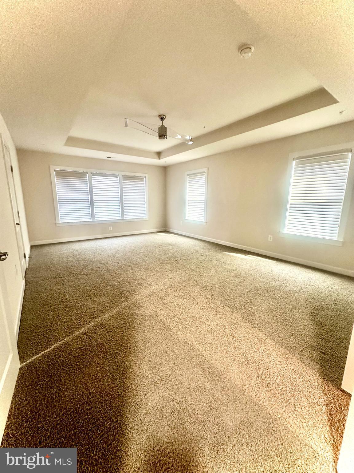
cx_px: 177
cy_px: 236
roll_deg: -0.8
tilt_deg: -11.2
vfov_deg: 102.1
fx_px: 191
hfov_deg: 85.7
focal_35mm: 14
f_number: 2.2
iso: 500
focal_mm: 2.22
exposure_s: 1/60
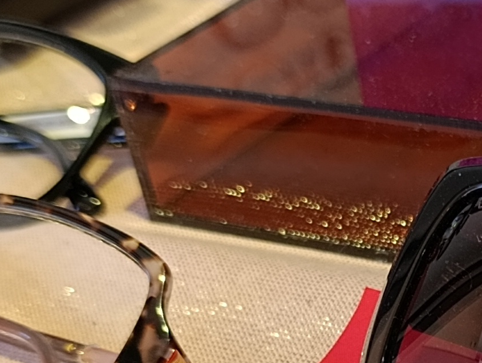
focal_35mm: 111
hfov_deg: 16.9
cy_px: 438
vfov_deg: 13.0
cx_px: 594
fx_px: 1548
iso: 245
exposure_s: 1/100
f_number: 1.65
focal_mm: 6.11
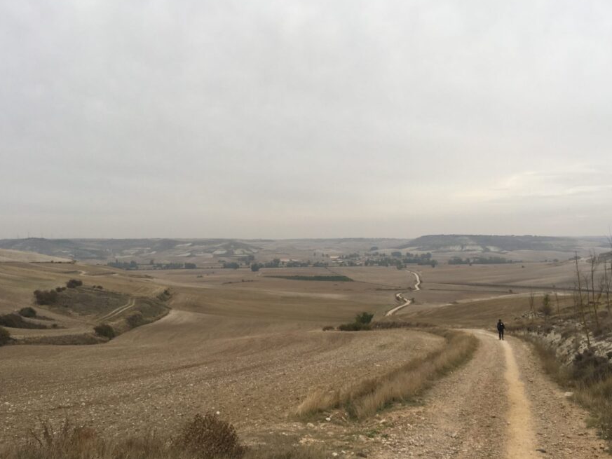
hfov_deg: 54.0
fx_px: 601
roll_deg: +0.7
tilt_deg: +5.5
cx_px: 309
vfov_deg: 41.7
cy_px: 193
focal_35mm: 34
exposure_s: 1/106
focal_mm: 4.15
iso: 25
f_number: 2.2
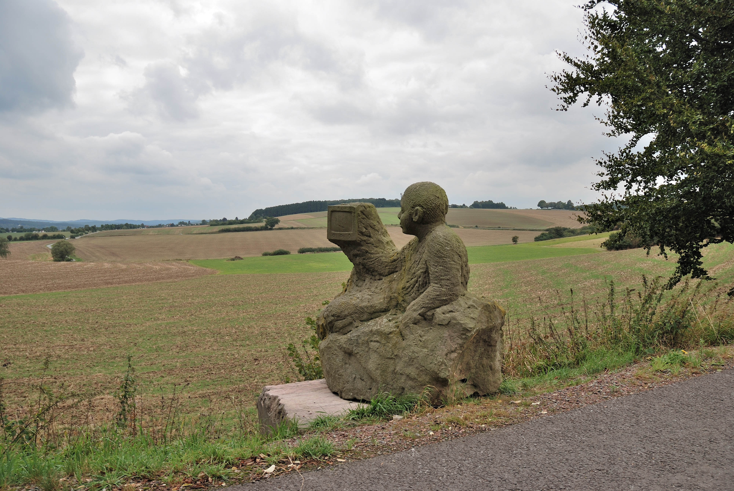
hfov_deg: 67.3
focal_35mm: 27
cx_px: 367
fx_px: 551
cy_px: 246
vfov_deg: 48.0
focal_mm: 18
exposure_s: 1/160
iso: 100
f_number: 6.3
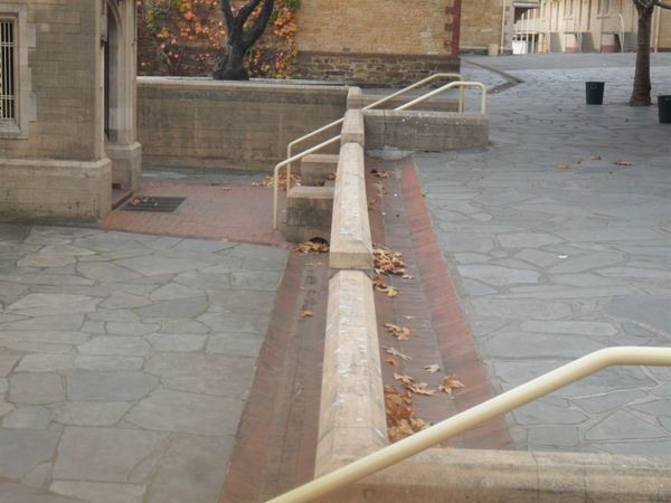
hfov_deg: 30.7
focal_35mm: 63
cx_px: 336
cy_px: 252
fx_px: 1221
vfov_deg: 23.3
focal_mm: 11.2
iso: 100
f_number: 5.6
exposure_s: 1/60
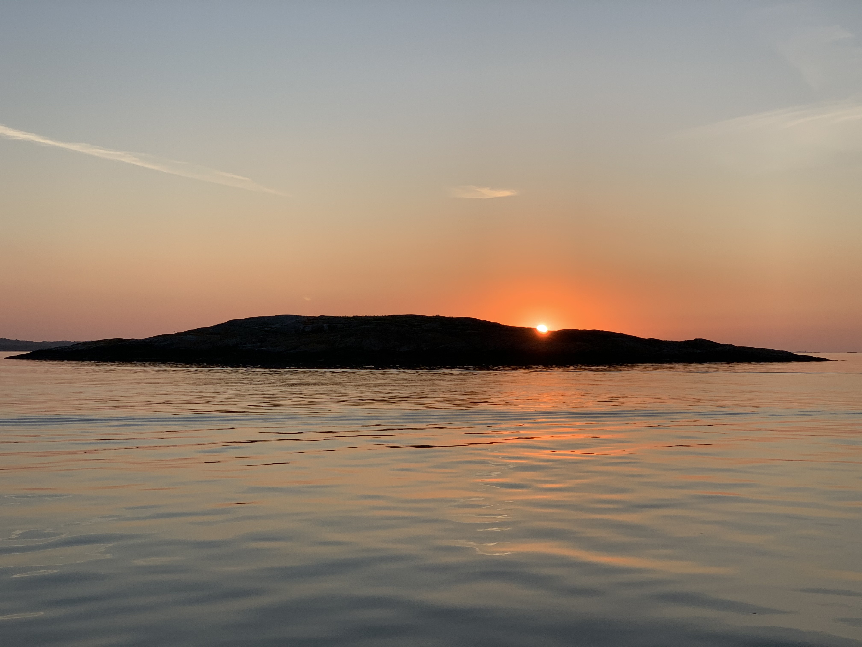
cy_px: 324
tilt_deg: +1.4
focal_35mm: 52
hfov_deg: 36.8
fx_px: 1295
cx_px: 431
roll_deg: +0.1
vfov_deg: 28.0
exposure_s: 1/428
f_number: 2.4
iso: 16
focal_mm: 6
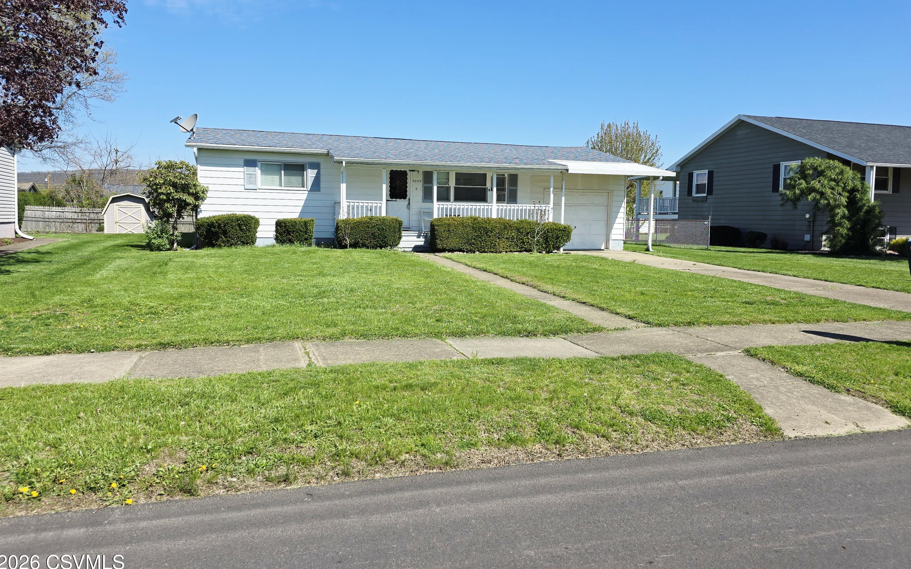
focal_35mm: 25
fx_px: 621
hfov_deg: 72.5
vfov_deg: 49.1
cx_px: 447
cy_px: 244
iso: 12
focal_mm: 6.3
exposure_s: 1/1000
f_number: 1.7
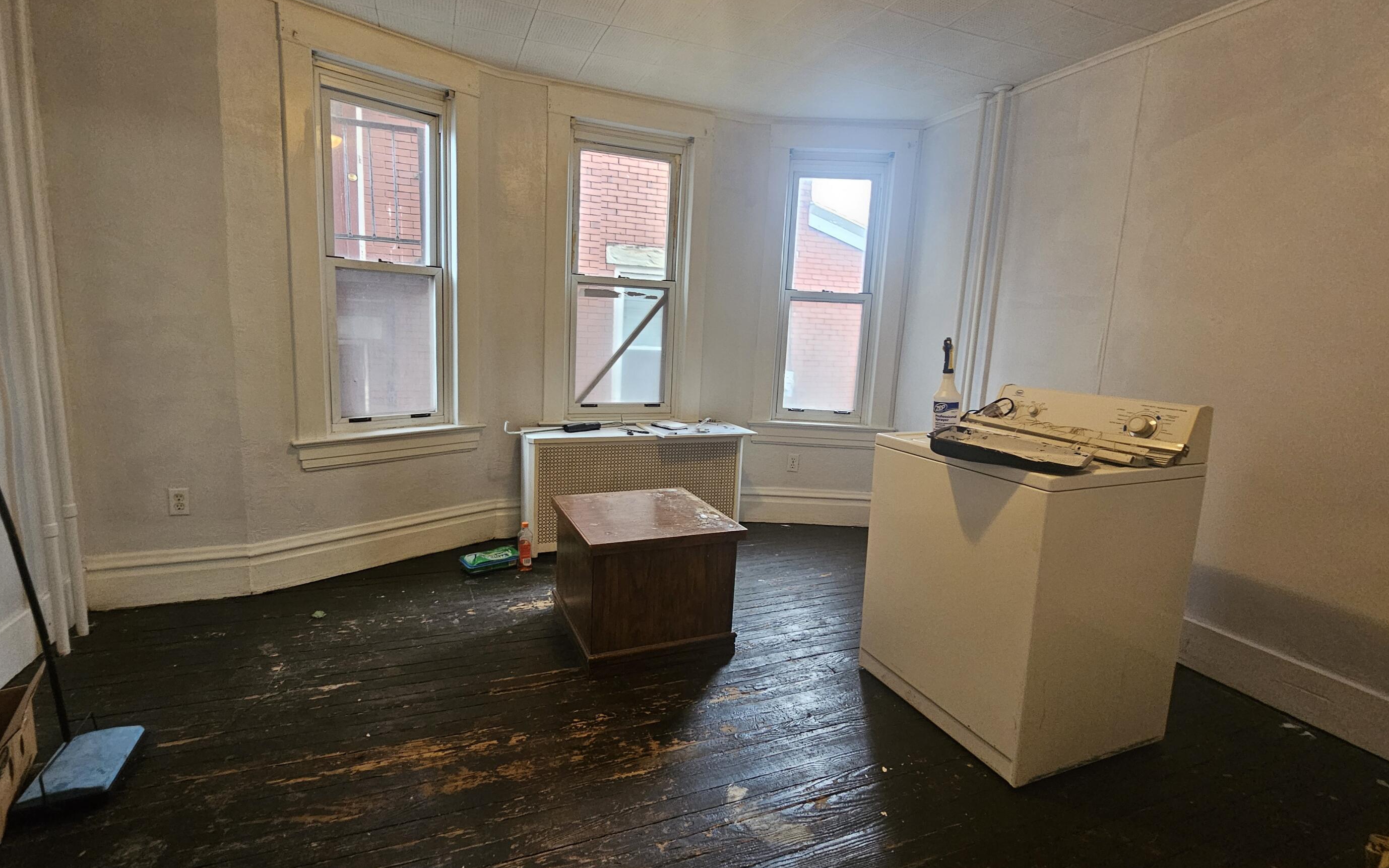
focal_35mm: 15
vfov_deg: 74.7
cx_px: 659
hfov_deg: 101.4
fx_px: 568
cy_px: 417
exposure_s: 1/30
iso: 400
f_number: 2.2
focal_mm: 2.2
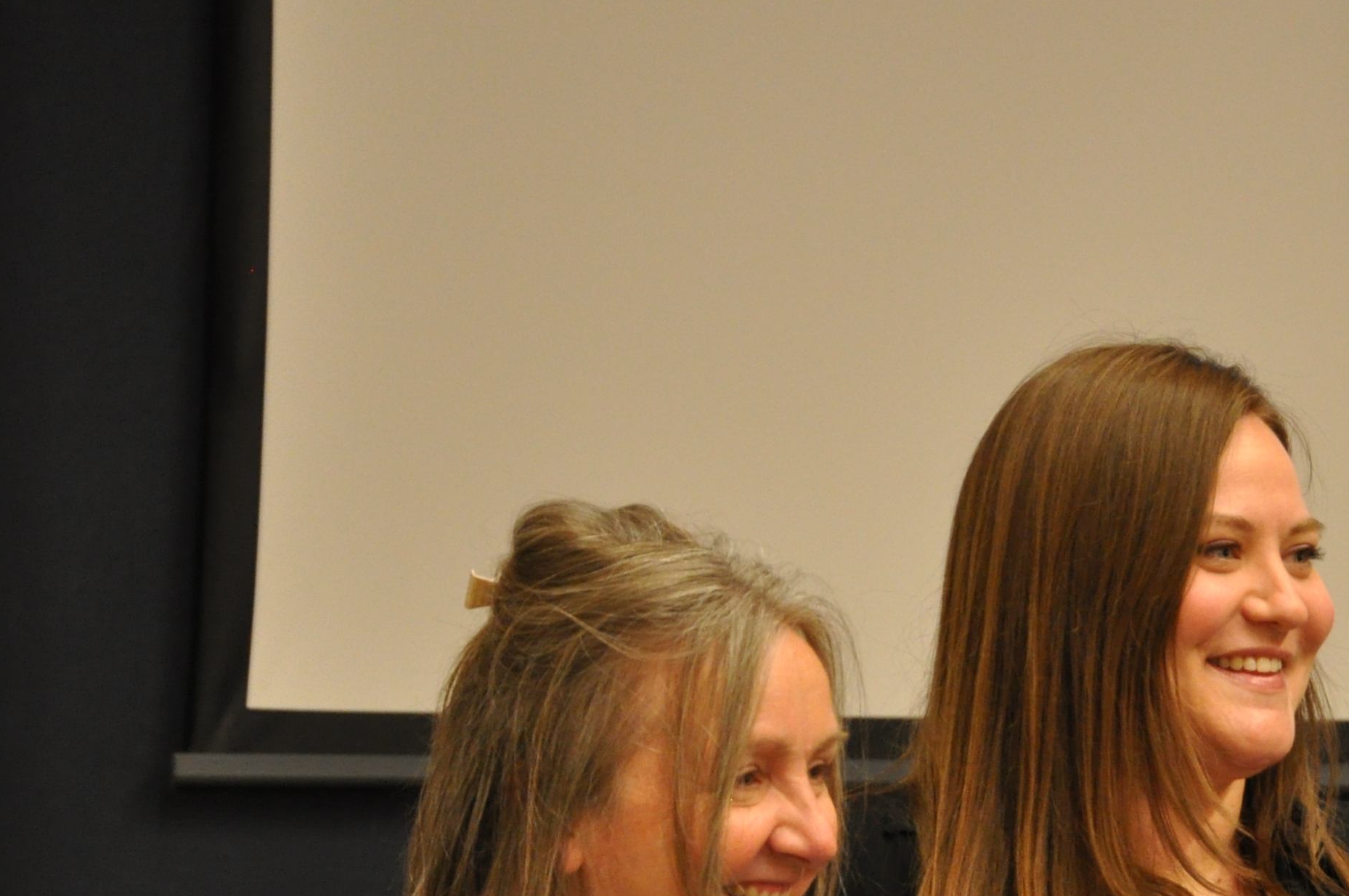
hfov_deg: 7.4
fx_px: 10367
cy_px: 634
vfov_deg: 4.9
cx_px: 1215
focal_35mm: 277
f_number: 5.3
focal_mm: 80
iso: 1000
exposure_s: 1/30
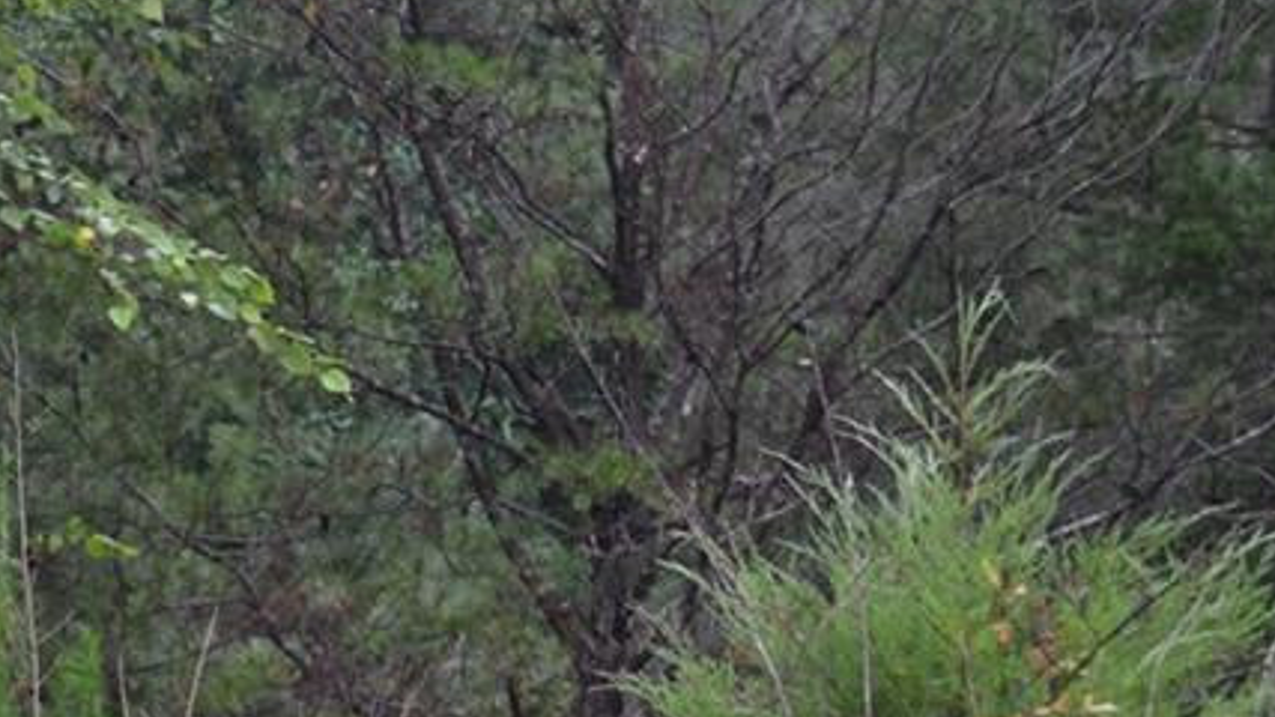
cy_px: 741
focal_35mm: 98
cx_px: -30
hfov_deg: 21.0
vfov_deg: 12.2
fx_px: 3313
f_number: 4.5
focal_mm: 26
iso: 400
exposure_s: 1/80
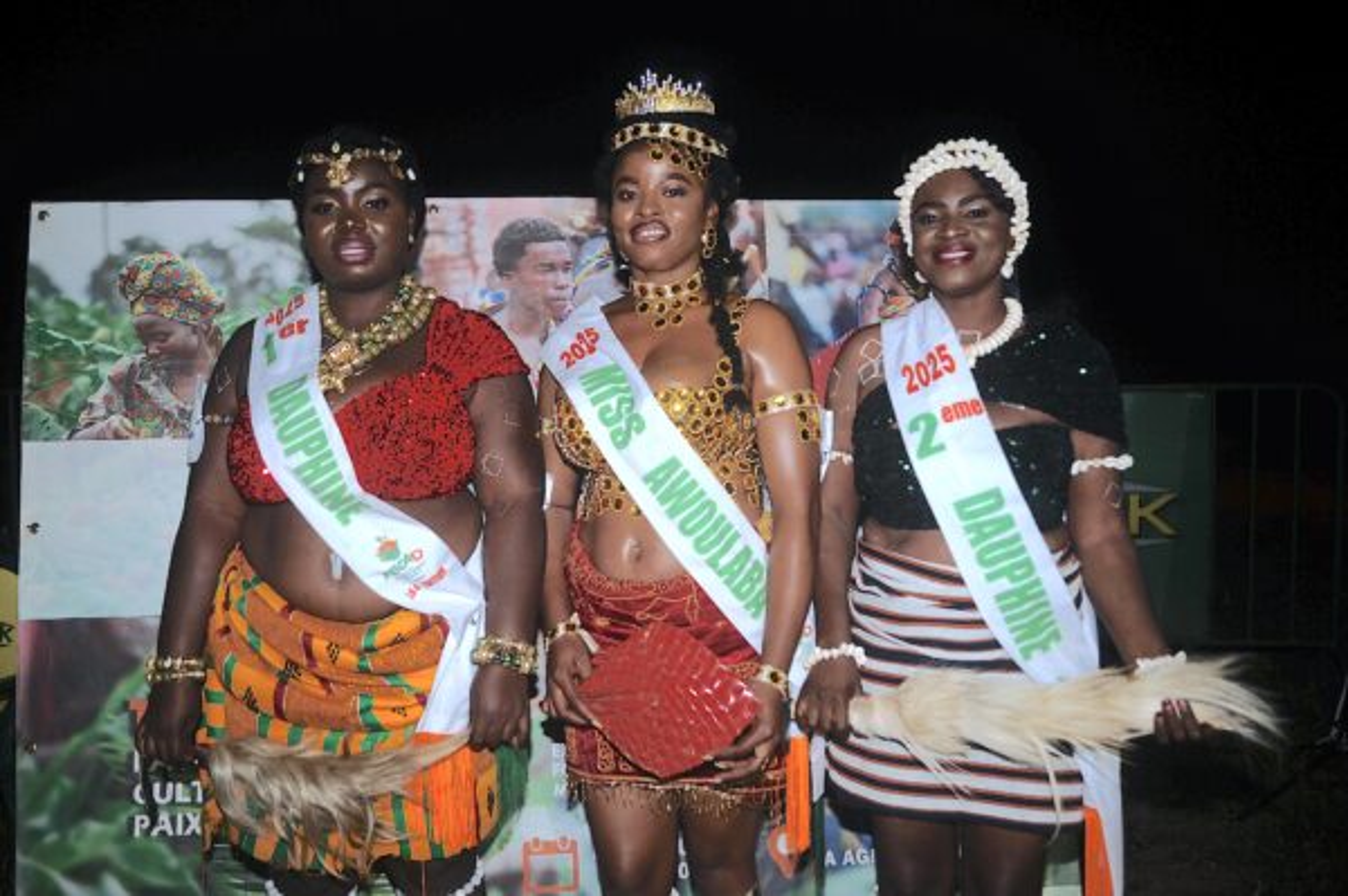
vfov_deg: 37.8
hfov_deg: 54.5
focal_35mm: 35
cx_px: 674
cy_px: 448
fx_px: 1309
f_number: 2.8
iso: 500
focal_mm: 35
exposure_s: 1/60
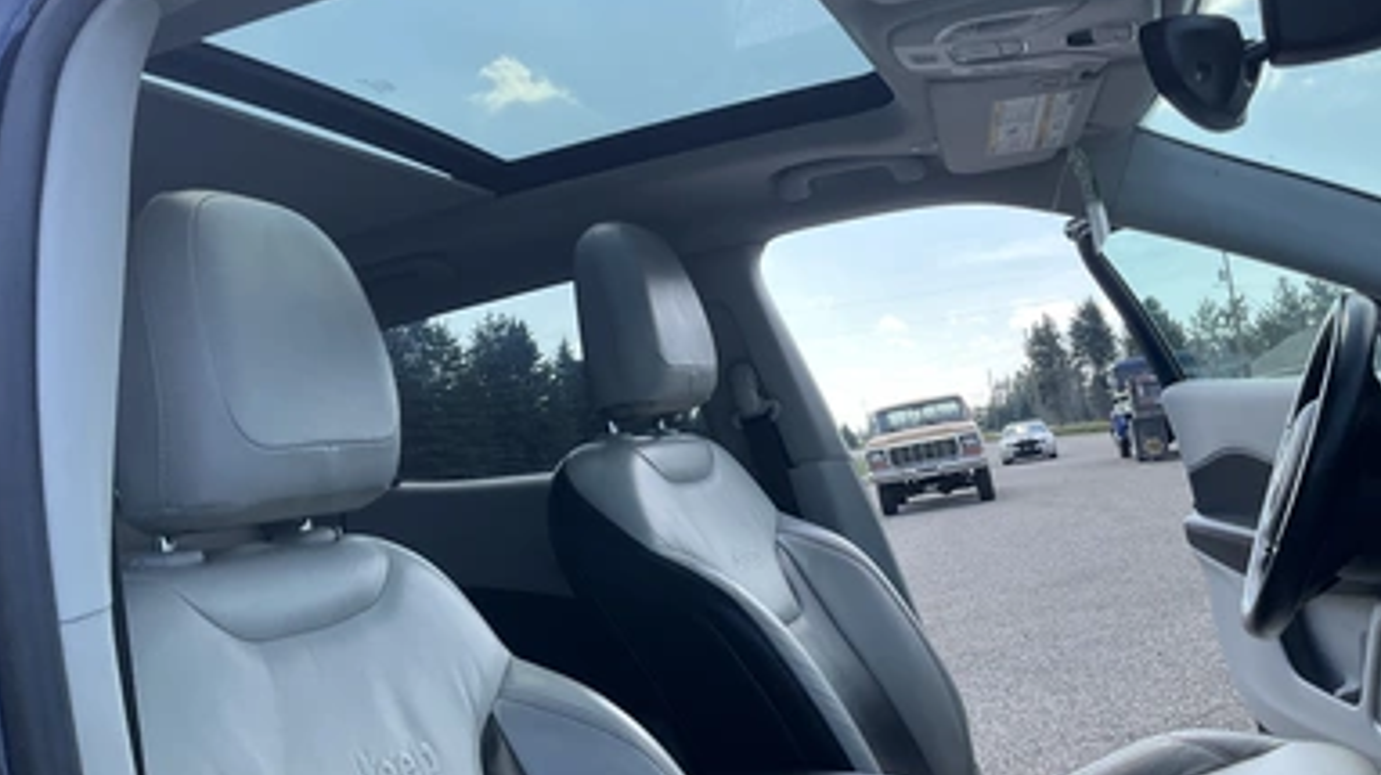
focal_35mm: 33
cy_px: 288
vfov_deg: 35.4
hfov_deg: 59.5
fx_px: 1208
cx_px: 692
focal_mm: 3
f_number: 1.8
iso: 25
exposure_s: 1/412
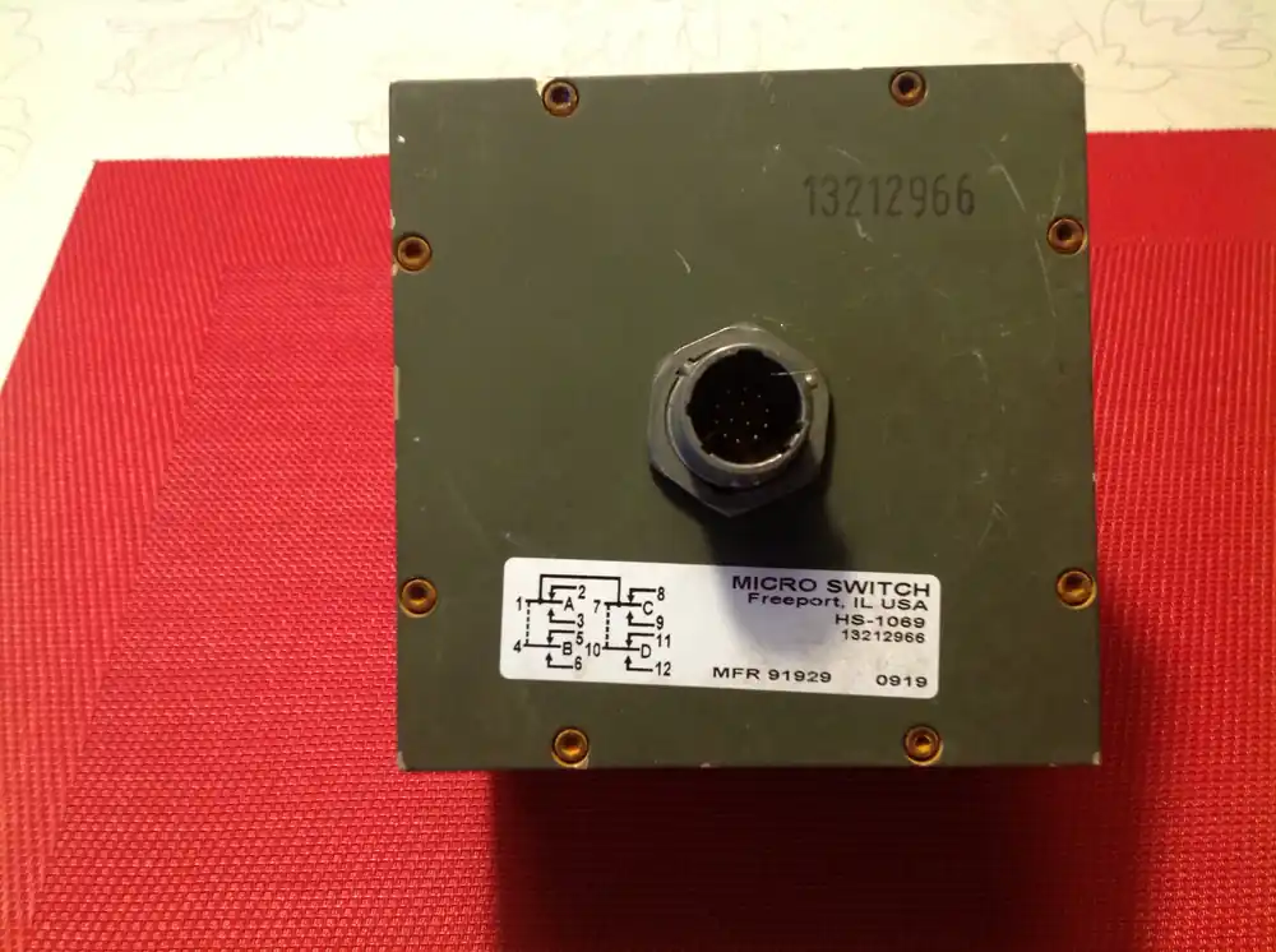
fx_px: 1288
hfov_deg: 52.7
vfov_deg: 40.6
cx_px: 638
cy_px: 476
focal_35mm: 35
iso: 160
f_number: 2.4
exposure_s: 1/15
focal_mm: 4.28
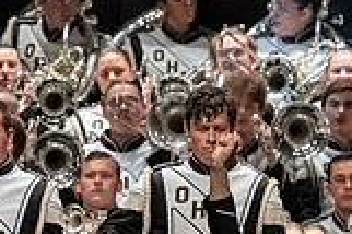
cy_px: 324
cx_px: 571
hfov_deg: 2.7
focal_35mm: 756
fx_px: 7384
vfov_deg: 1.8
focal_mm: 140
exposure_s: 1/500
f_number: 4
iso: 4000
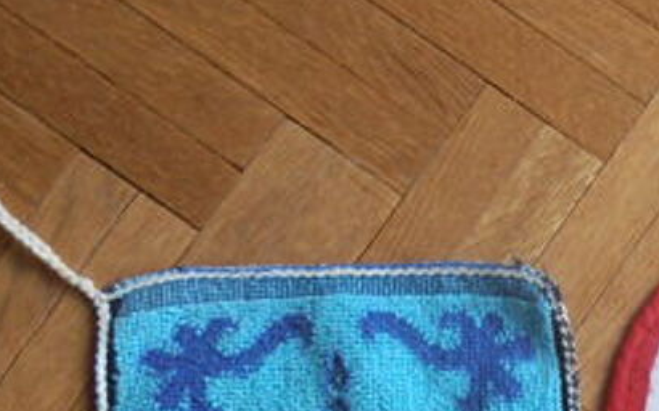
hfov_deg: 30.9
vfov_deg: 18.8
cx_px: 640
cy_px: 588
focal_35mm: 62
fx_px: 1113
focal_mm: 4.2
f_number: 3
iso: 80
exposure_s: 1/60
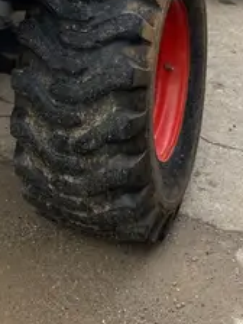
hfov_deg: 16.9
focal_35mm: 85
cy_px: -169
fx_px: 796
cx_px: -19
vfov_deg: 19.8
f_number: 1.6
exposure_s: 1/785
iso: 32
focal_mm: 4.2
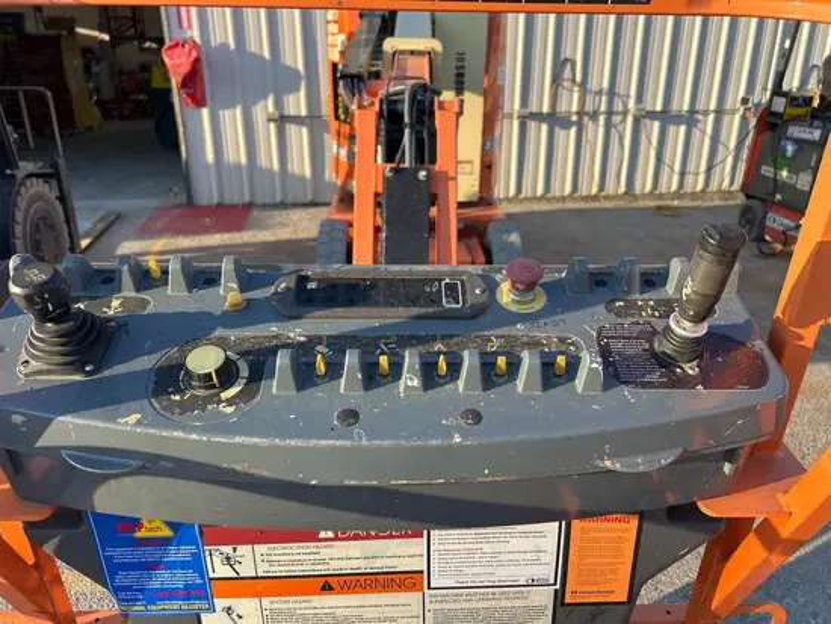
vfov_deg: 53.1
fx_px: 624
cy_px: 312
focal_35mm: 26
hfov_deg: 67.3
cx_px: 416
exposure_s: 1/909
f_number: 1.5
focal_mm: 5.7
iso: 50
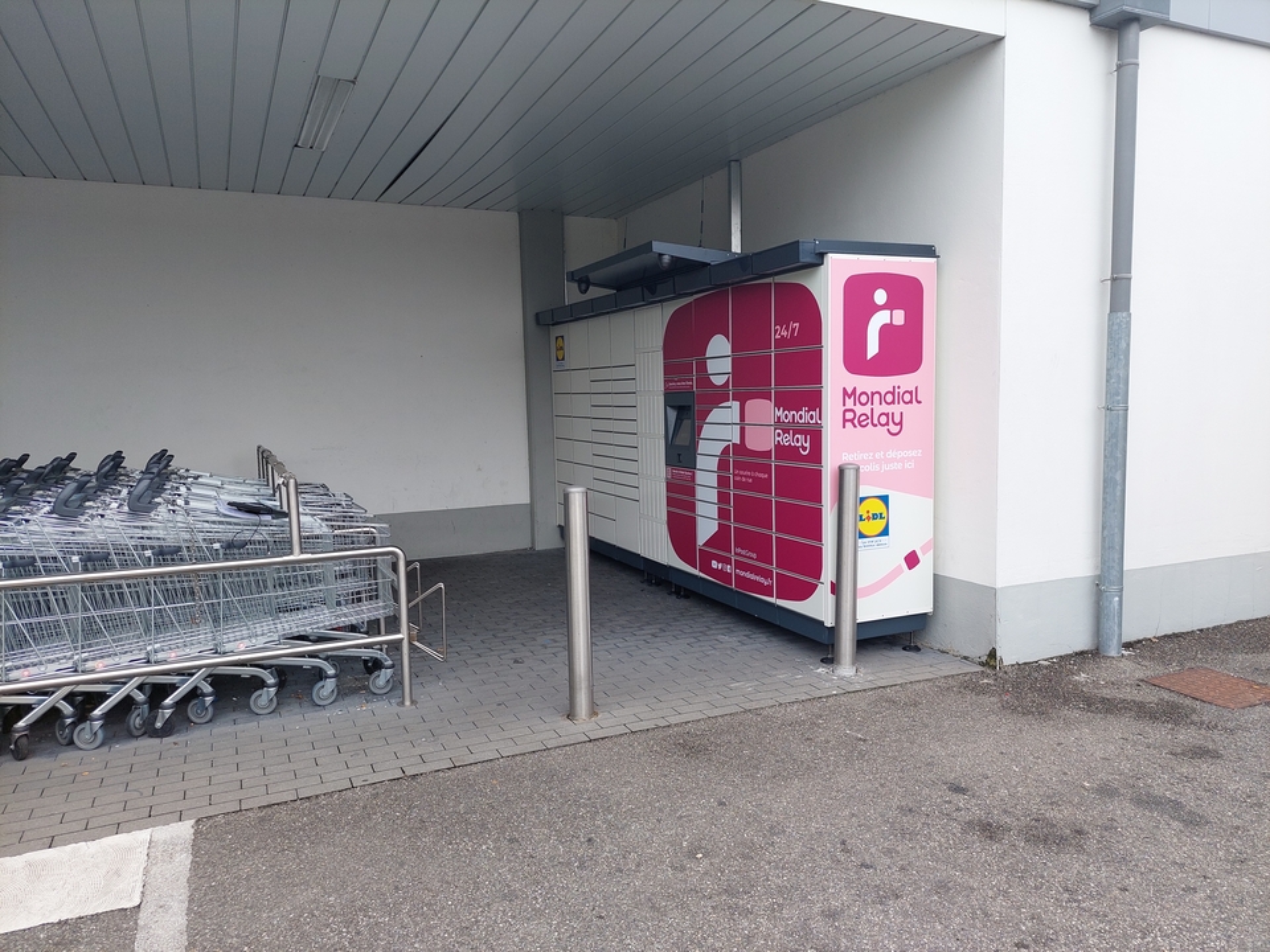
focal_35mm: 24
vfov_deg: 56.8
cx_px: 635
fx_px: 881
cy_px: 476
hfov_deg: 71.6
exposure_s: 1/319
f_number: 1.8
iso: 40
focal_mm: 5.23
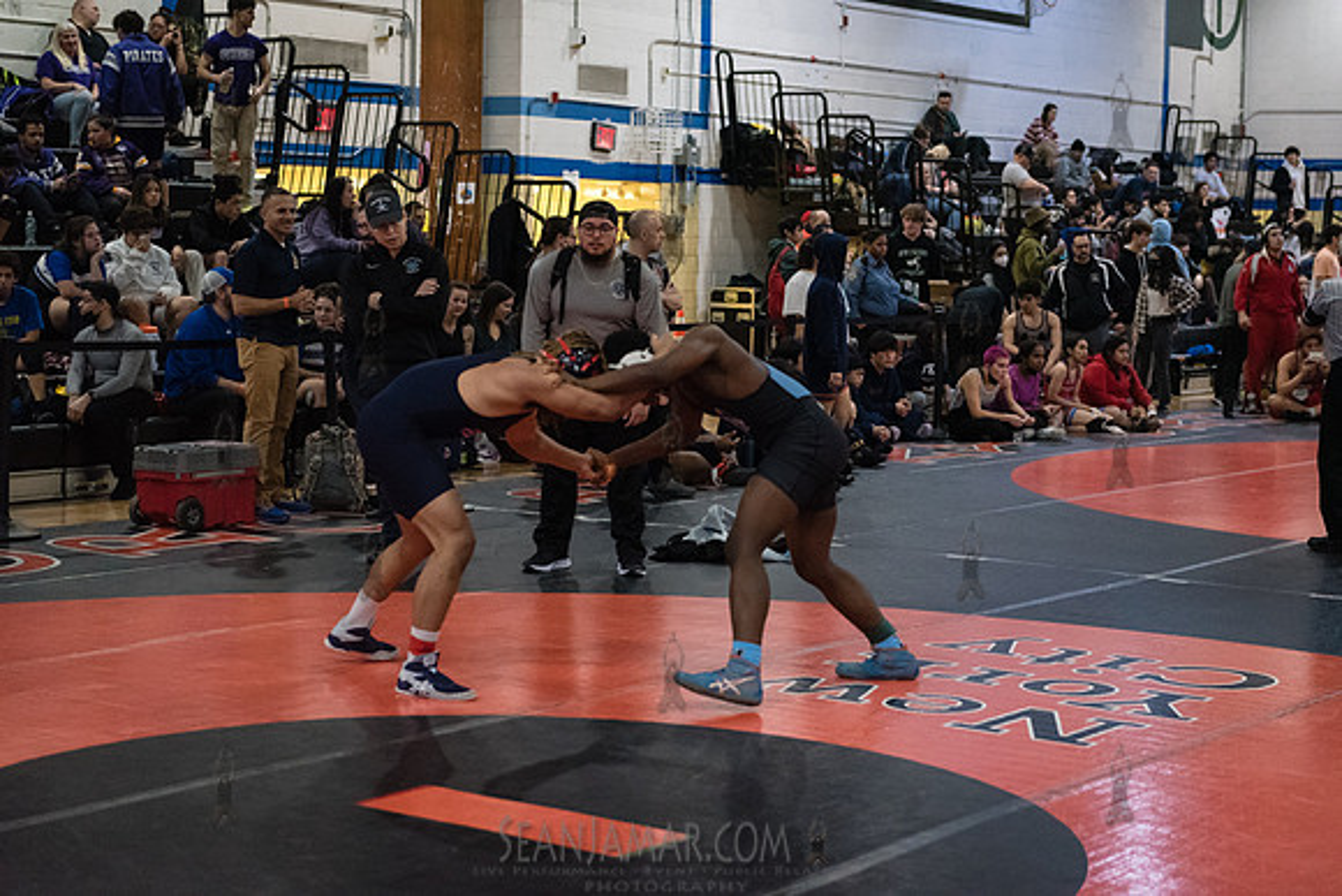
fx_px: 2610
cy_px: 448
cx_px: 671
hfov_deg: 28.8
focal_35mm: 70
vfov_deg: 19.5
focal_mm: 70
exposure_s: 1/640
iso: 8000
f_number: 3.2
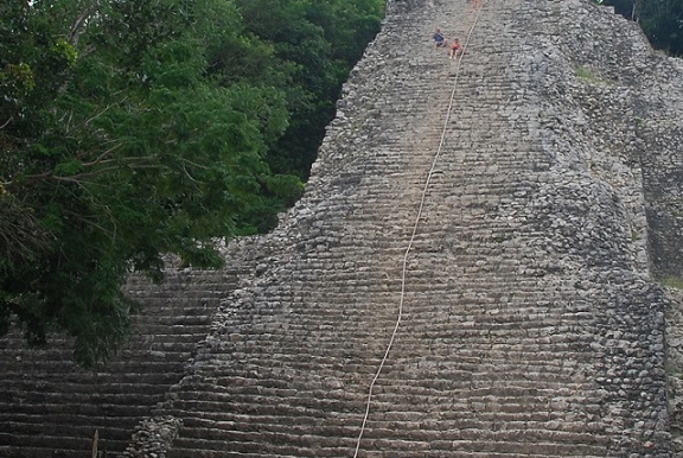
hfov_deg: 27.4
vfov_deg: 18.7
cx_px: 473
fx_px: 1387
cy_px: 147
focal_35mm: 73
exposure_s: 1/80
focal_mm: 18
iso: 200
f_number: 8
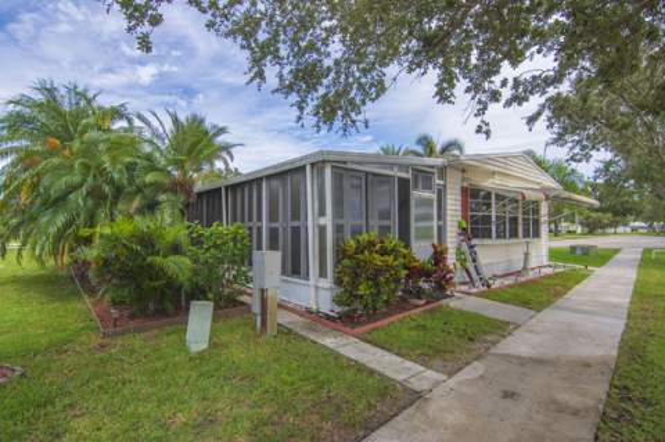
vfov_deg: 53.0
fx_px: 443
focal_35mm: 24
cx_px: 332
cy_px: 221
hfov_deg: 73.8
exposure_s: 1/250
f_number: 6.3
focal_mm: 16
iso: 100
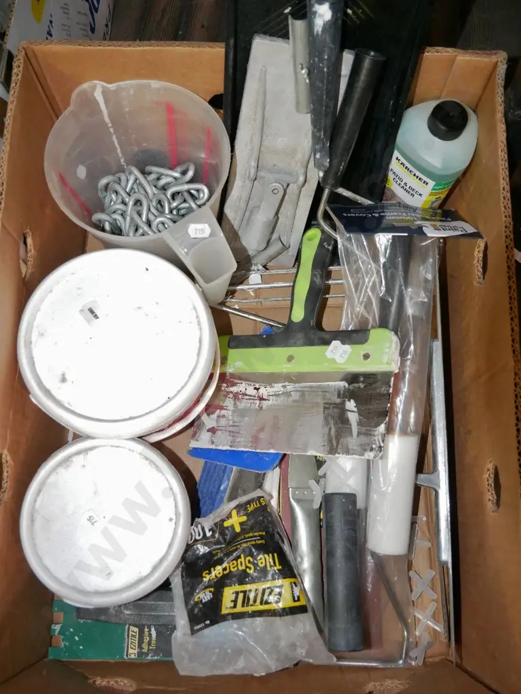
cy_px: 347
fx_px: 682
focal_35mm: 34
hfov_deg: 41.8
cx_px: 260
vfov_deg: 53.9
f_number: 3.8
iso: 3200
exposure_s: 1/125
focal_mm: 17
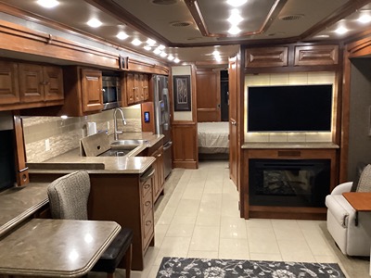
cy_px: 139
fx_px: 332
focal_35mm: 31
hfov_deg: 58.4
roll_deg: +3.0
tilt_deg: -7.7
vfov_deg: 45.4
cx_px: 186
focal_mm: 3.3
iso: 320
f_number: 2.4
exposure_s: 1/40
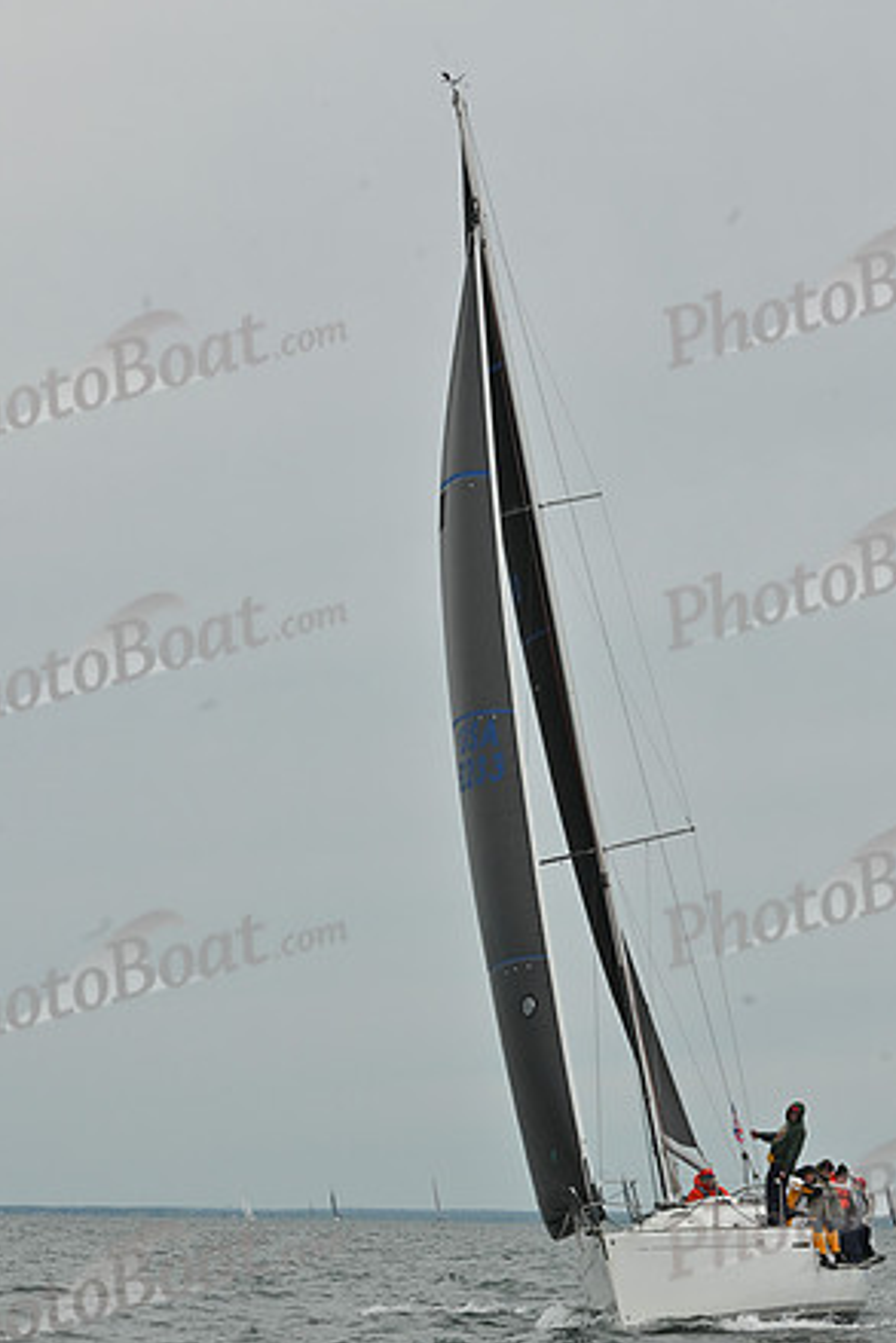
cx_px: 506
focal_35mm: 148
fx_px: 5521
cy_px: 774
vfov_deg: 13.9
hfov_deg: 9.3
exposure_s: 1/1000
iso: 320
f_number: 13
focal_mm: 112
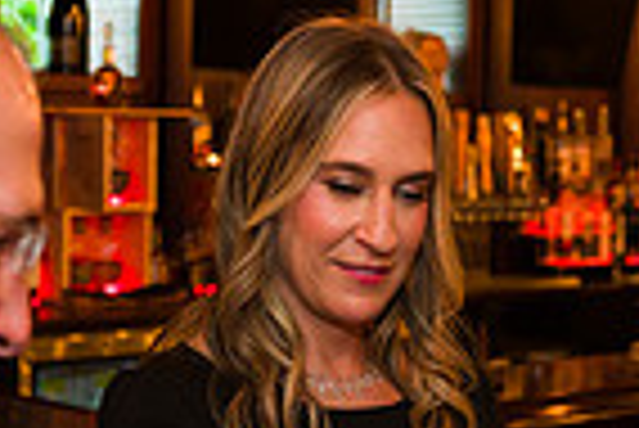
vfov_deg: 14.0
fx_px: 1741
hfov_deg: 20.8
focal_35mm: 98
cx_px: 329
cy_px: 284
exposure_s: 1/200
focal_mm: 24
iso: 1600
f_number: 3.2
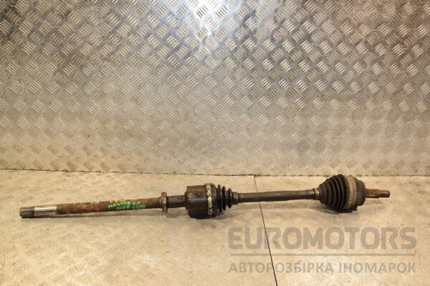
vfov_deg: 41.7
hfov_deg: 59.5
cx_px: 215
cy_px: 143
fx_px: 376
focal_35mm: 32
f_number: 5.6
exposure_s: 1/200
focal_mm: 21
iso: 800
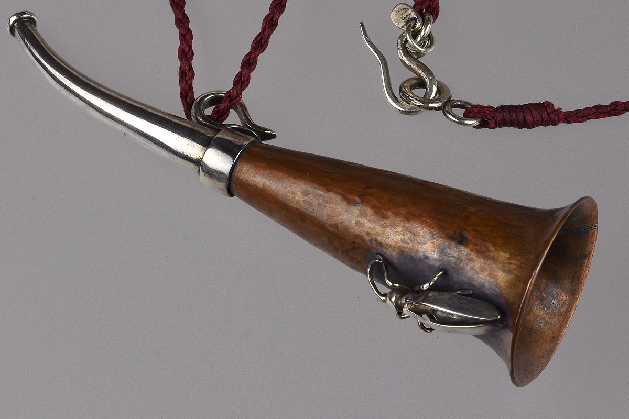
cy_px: 210
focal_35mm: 90
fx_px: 1572
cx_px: 314
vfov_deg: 15.2
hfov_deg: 22.6
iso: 125
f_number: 22
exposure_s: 1/25
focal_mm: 60
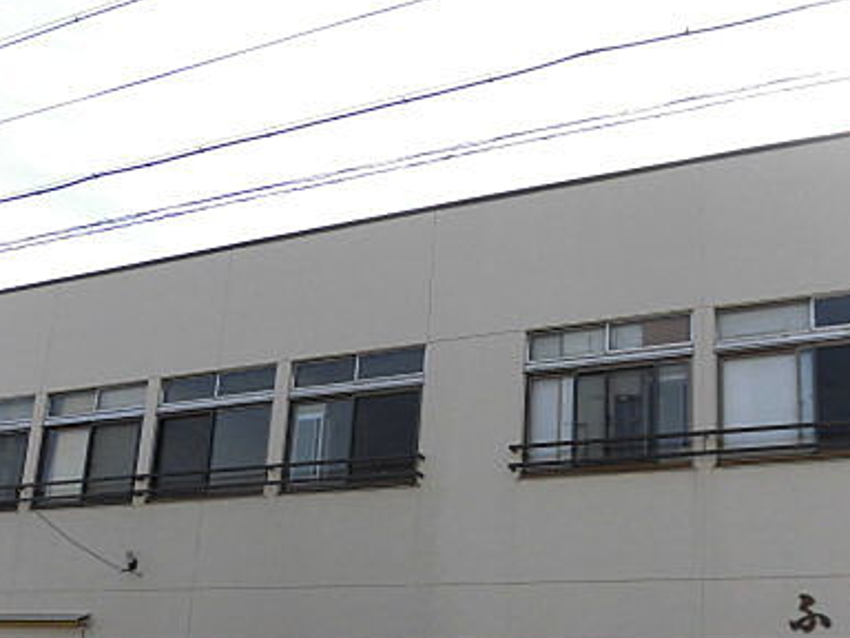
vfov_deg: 34.6
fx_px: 982
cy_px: 527
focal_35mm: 40
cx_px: 440
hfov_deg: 46.8
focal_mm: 4.3
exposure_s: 1/800
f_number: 3.1
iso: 100
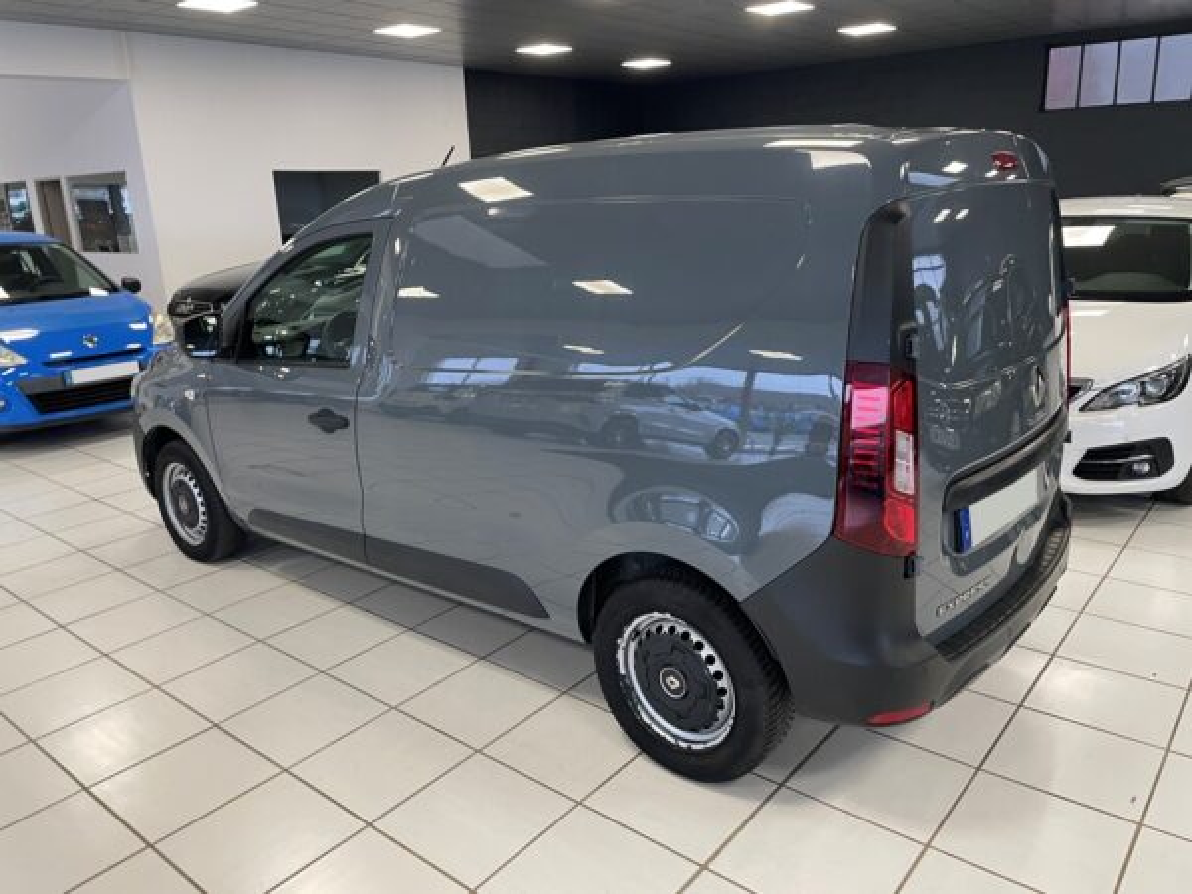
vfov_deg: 53.1
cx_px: 596
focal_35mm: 26
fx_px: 895
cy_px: 447
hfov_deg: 67.3
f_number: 1.6
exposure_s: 1/77
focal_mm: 4.2
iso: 125
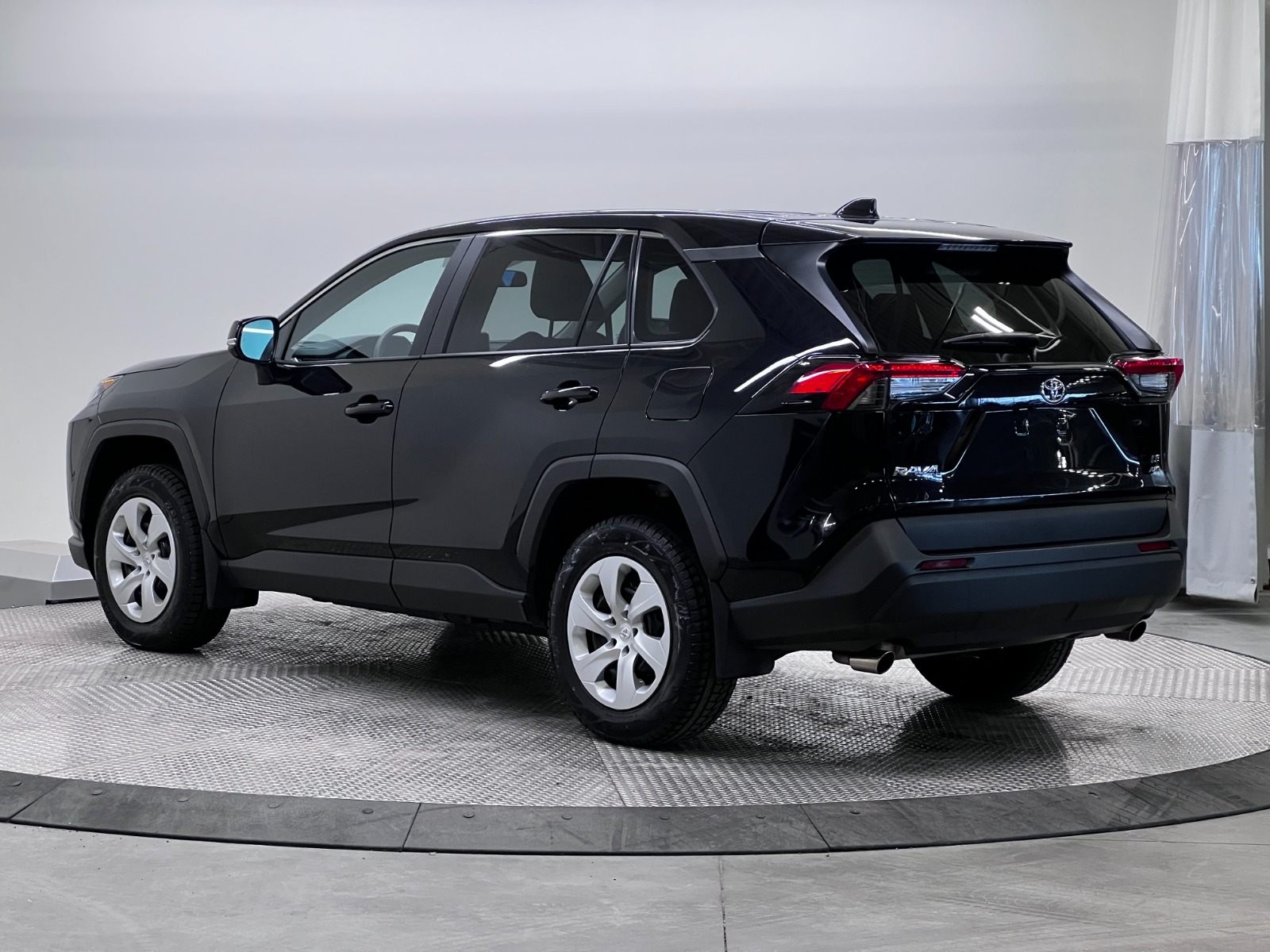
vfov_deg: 19.1
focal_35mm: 77
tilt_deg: -3.9
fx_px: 2825
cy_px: 476
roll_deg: -1.0
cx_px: 635
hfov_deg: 25.3
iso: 200
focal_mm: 9
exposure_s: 1/120
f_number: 2.8
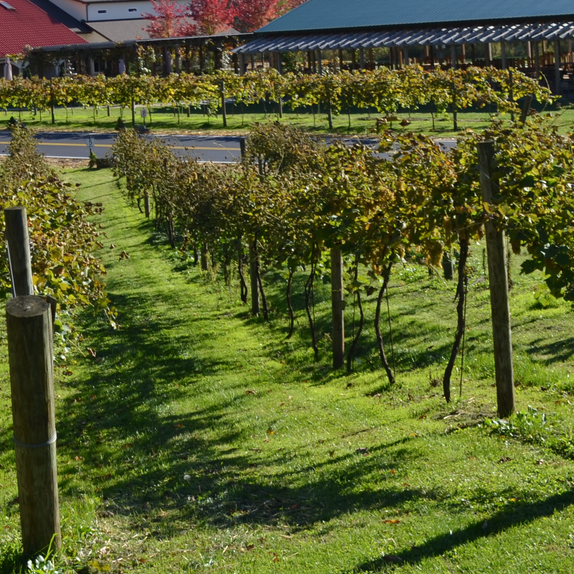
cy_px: 37
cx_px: 18
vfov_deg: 22.4
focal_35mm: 75
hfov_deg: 22.3
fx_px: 1407
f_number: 7.1
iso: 100
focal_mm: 20
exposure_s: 1/200
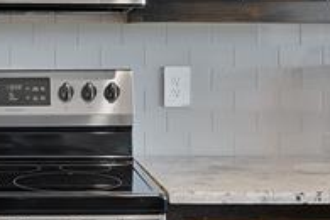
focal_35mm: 84
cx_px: 59
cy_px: 34
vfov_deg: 16.1
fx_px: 770
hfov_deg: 23.8
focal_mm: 16
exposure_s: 2
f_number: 9
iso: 250
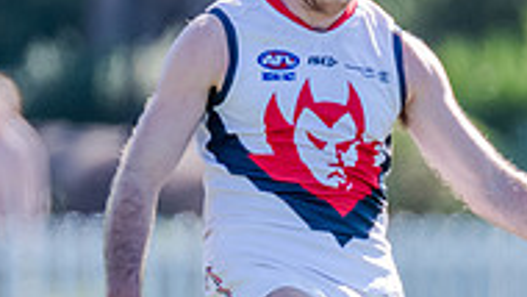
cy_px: 315
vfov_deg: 0.7
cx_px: 439
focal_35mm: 1749
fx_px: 24447
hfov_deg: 1.2
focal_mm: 420
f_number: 5
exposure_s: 1/1600
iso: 800
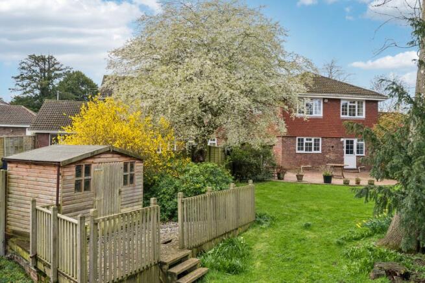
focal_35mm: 29
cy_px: 142
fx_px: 342
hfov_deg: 63.6
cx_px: 212
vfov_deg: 45.0
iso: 320
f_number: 9
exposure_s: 1/160
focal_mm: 29
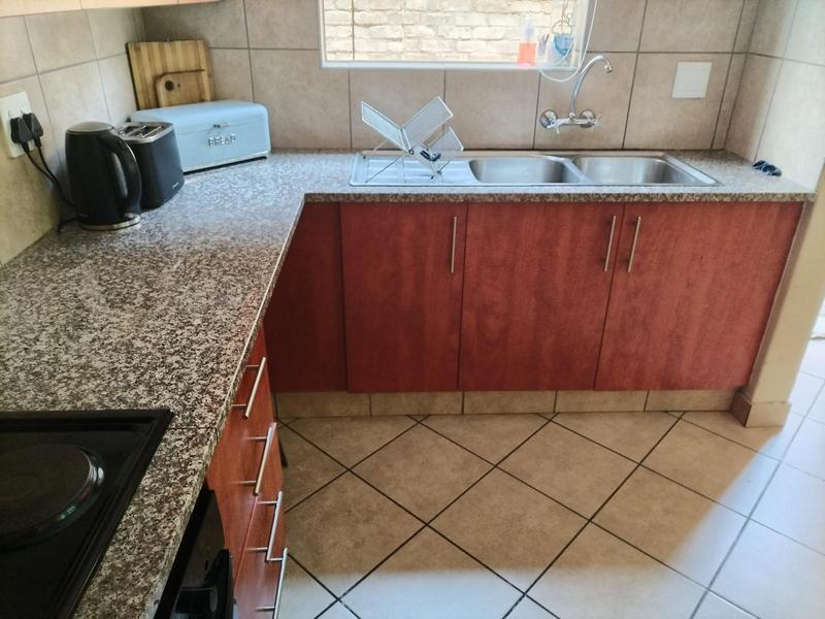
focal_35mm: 26
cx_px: 412
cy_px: 310
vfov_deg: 53.1
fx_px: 620
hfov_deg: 67.3
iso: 1819
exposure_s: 1/100
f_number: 1.8
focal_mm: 4.7
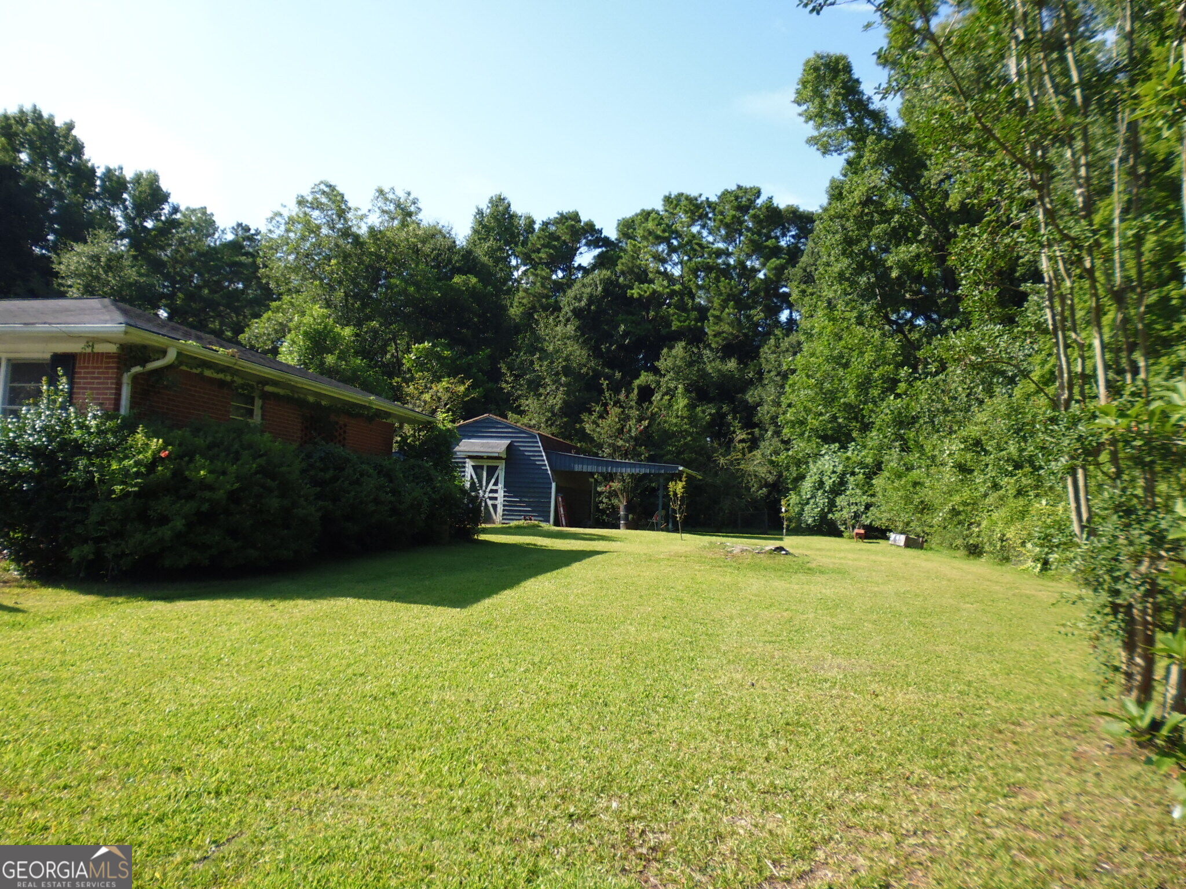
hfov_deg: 71.6
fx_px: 822
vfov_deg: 56.8
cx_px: 593
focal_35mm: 24
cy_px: 444
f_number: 2.8
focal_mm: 4.3
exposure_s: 1/640
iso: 100
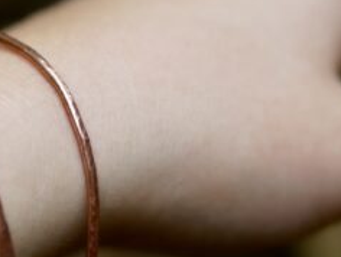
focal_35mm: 127
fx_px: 1254
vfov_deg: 11.7
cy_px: 157
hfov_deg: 15.4
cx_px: 72
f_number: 1.6
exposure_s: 1/160
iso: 200
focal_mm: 25
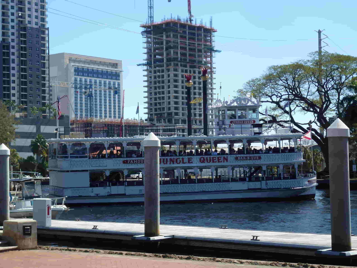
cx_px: 178
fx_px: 773
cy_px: 134
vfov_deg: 19.6
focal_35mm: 75
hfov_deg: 26.0
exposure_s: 1/500
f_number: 4.7
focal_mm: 12.7
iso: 100
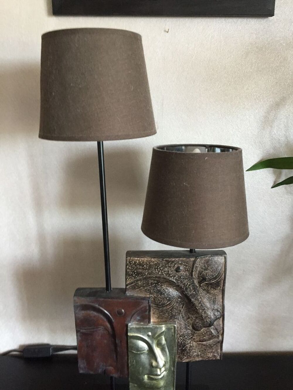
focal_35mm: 29
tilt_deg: -10.3
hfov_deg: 48.2
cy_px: 195
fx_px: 327
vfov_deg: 61.7
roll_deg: +1.2
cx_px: 146
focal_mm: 4.15
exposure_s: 1/33
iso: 250
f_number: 2.2
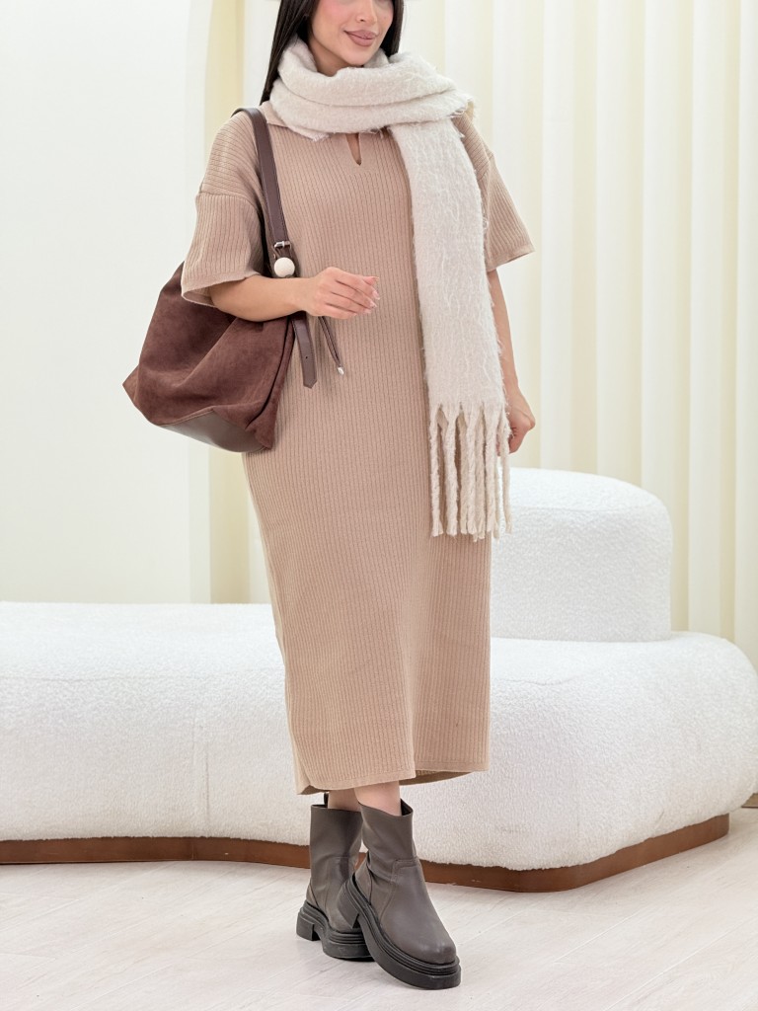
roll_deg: -0.7
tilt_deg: -5.1
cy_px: 506
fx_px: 3504
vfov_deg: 16.4
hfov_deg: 12.3
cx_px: 379
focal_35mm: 120
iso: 50
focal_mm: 15.66
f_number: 2.8
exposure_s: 1/164
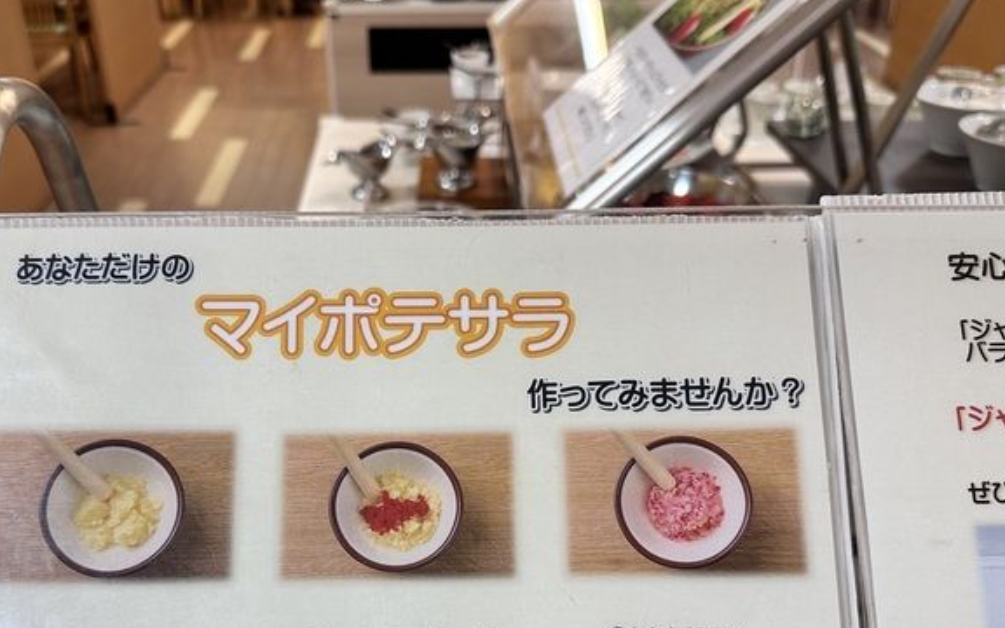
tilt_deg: -34.4
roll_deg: +0.5
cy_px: 486
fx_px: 986
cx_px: 441
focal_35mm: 36
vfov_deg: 34.4
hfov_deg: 53.9
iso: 100
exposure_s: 1/120
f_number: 1.78
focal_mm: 6.86
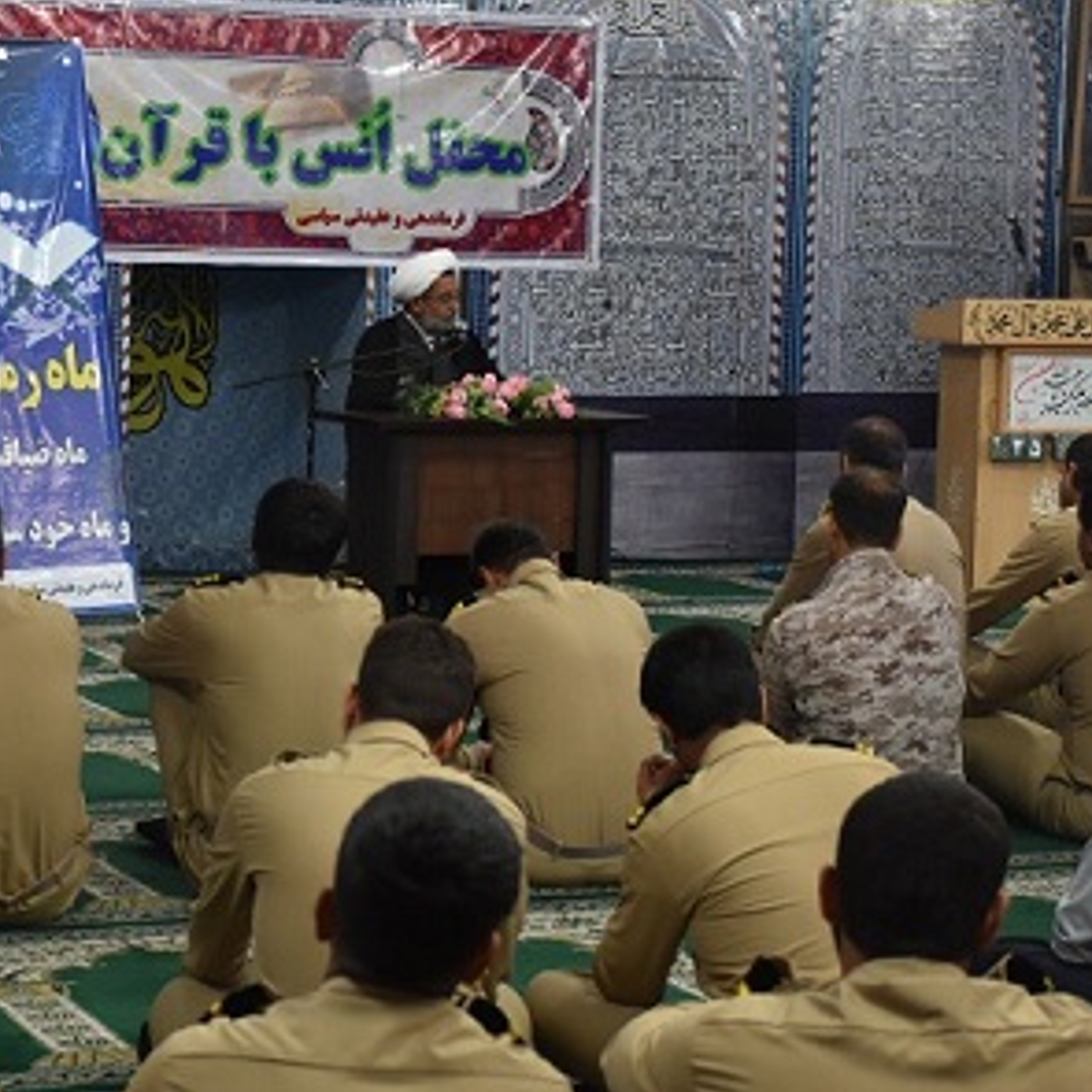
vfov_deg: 19.1
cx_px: 241
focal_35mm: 91
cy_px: 589
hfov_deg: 19.0
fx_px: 3243
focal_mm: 35
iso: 1000
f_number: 4.2
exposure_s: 1/60
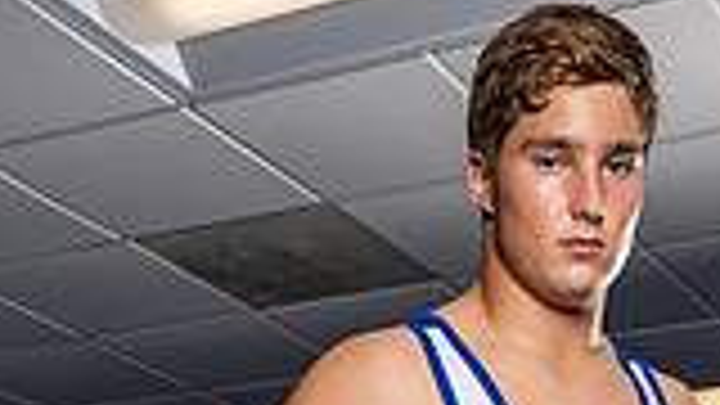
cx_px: 454
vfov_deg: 10.6
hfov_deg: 21.3
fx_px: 1909
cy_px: 940
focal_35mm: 100
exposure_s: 1/250
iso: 200
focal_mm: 34
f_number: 8
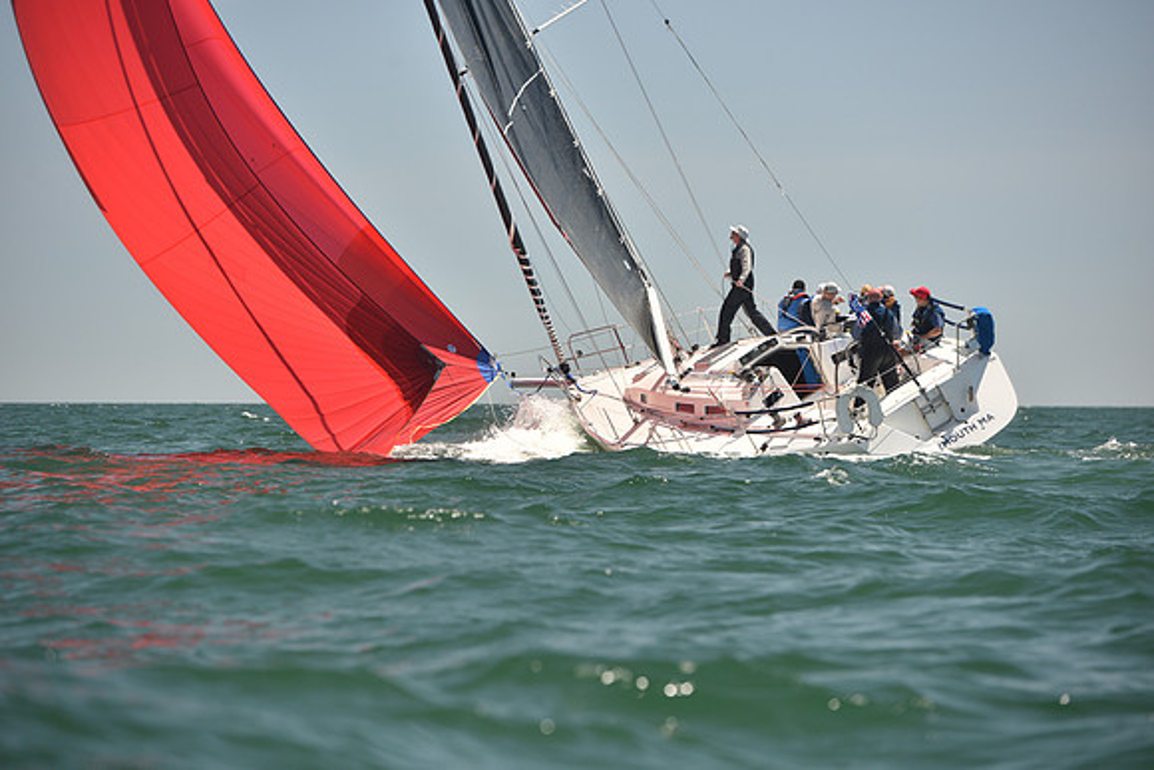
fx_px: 5450
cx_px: 577
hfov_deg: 12.1
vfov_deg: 8.1
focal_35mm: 170
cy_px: 385
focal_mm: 170
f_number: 4.5
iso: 250
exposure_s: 1/800
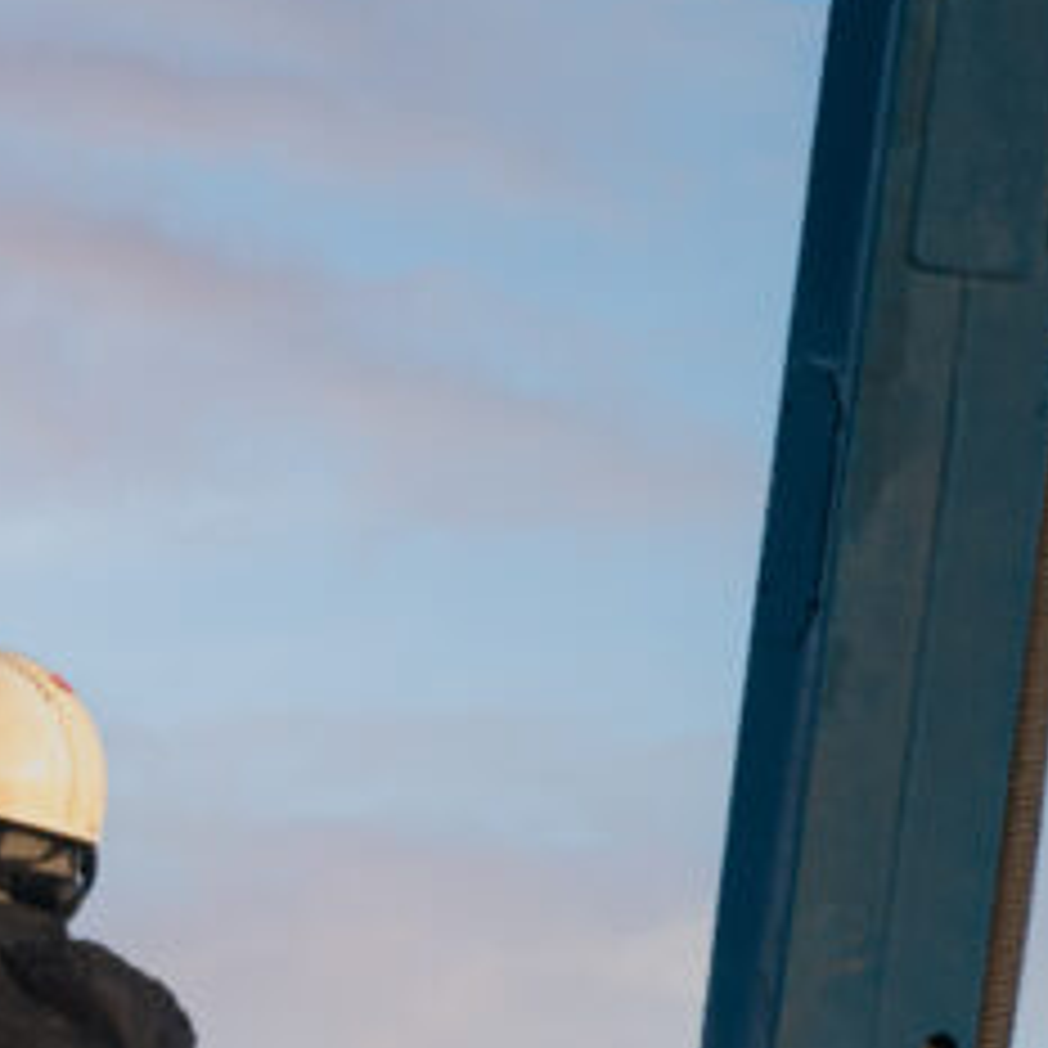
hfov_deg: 0.6
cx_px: -666
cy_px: 1325
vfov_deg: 0.6
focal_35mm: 2719
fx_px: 93132
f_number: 8
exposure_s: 1/250
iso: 250
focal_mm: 600
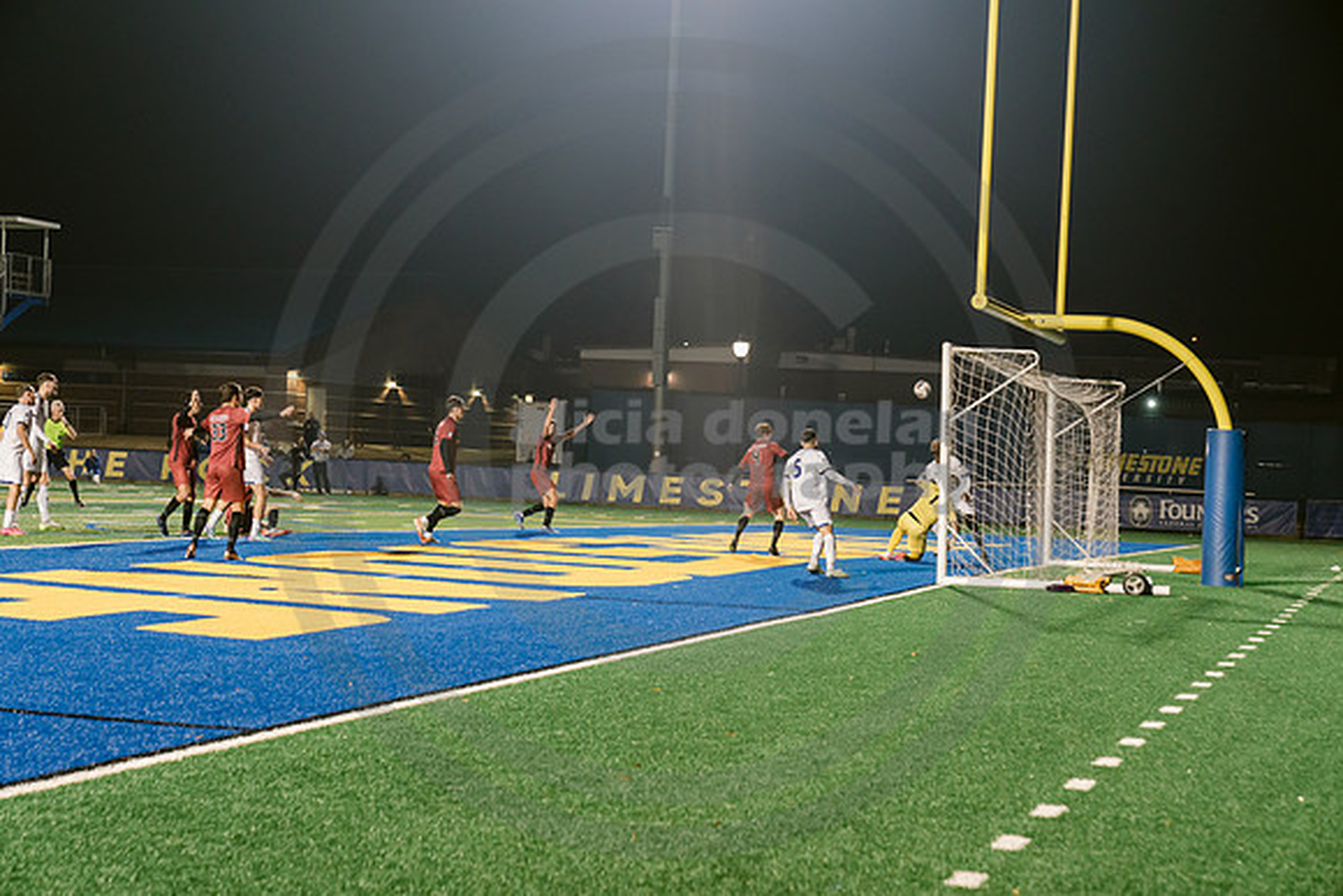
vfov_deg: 19.5
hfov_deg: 28.8
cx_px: 671
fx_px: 2612
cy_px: 448
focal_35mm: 70
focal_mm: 70
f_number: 4.5
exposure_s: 1/200
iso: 2500
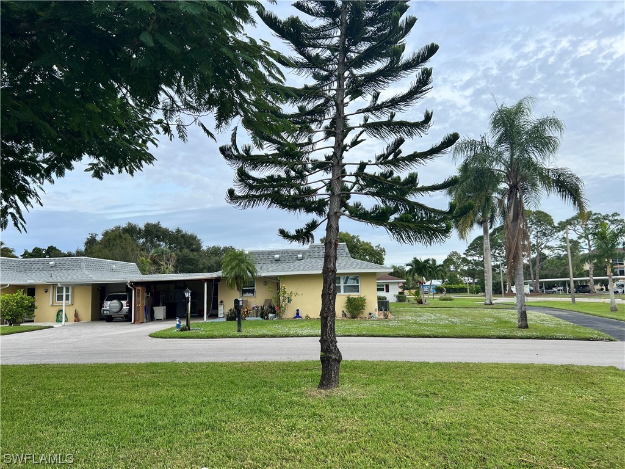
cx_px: 312
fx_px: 469
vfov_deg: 53.1
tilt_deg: +5.9
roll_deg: +1.8
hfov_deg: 67.3
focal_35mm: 26
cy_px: 234
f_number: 1.5
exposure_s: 1/1808
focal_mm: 5.7
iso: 50
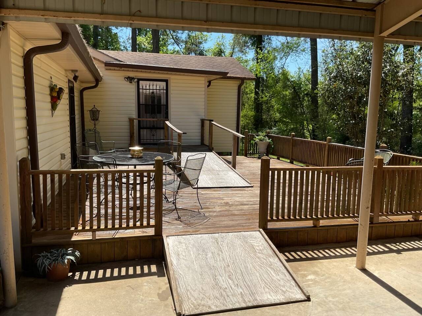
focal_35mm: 29
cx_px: 211
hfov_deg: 61.7
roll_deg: +0.5
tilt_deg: -7.7
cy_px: 158
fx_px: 354
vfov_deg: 48.2
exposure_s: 1/1250
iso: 16
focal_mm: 3
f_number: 1.8
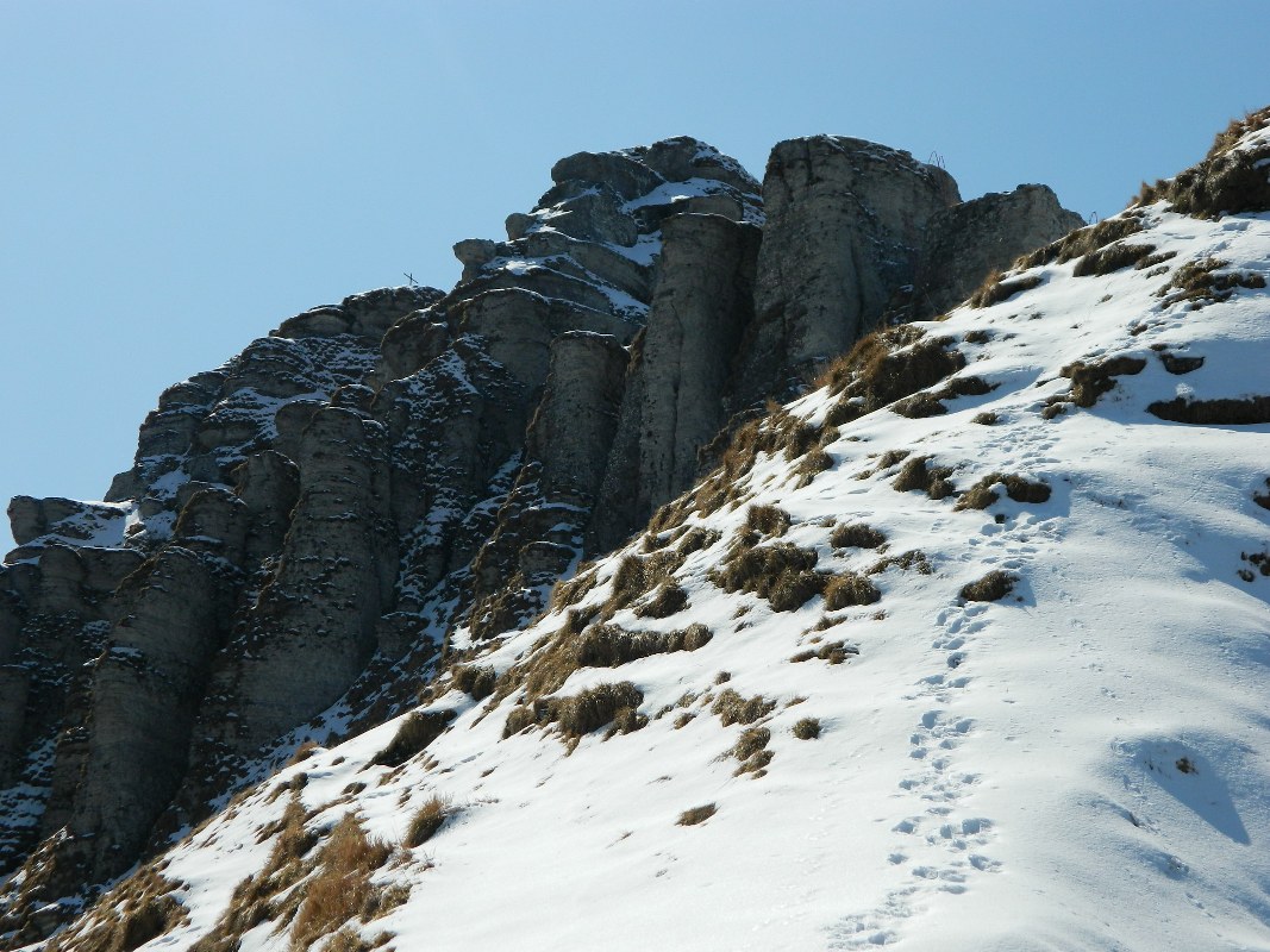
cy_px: 476
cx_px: 635
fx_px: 2568
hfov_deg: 27.8
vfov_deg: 21.0
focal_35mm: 70
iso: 80
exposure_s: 1/200
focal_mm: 12.6
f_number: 11.4
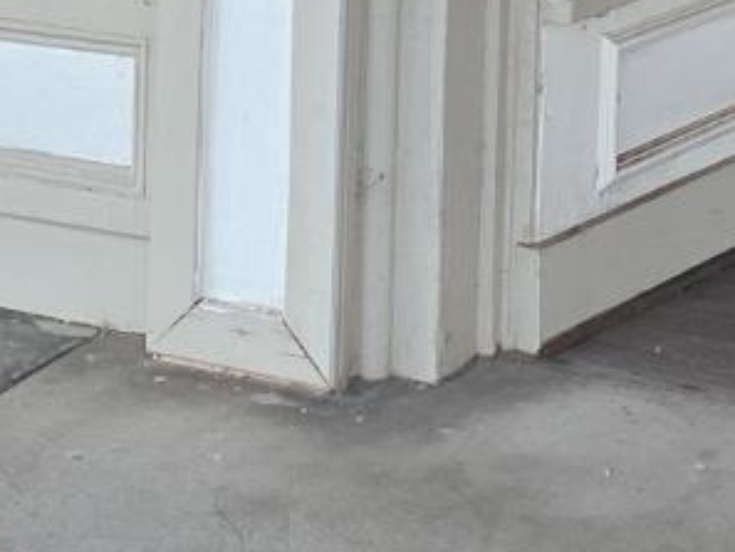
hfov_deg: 16.6
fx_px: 2464
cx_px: 740
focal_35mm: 116
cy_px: -578
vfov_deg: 11.4
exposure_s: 1/120
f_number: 1.7
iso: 250
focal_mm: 6.3
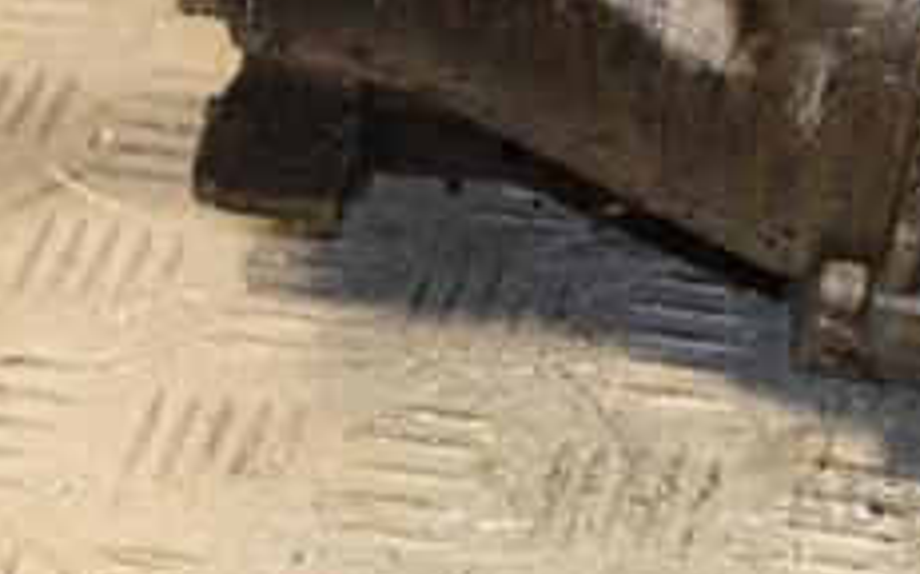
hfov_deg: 13.1
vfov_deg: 8.1
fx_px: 3984
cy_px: -195
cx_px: 709
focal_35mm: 159
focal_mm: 40
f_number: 4.8
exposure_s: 1/160
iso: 800
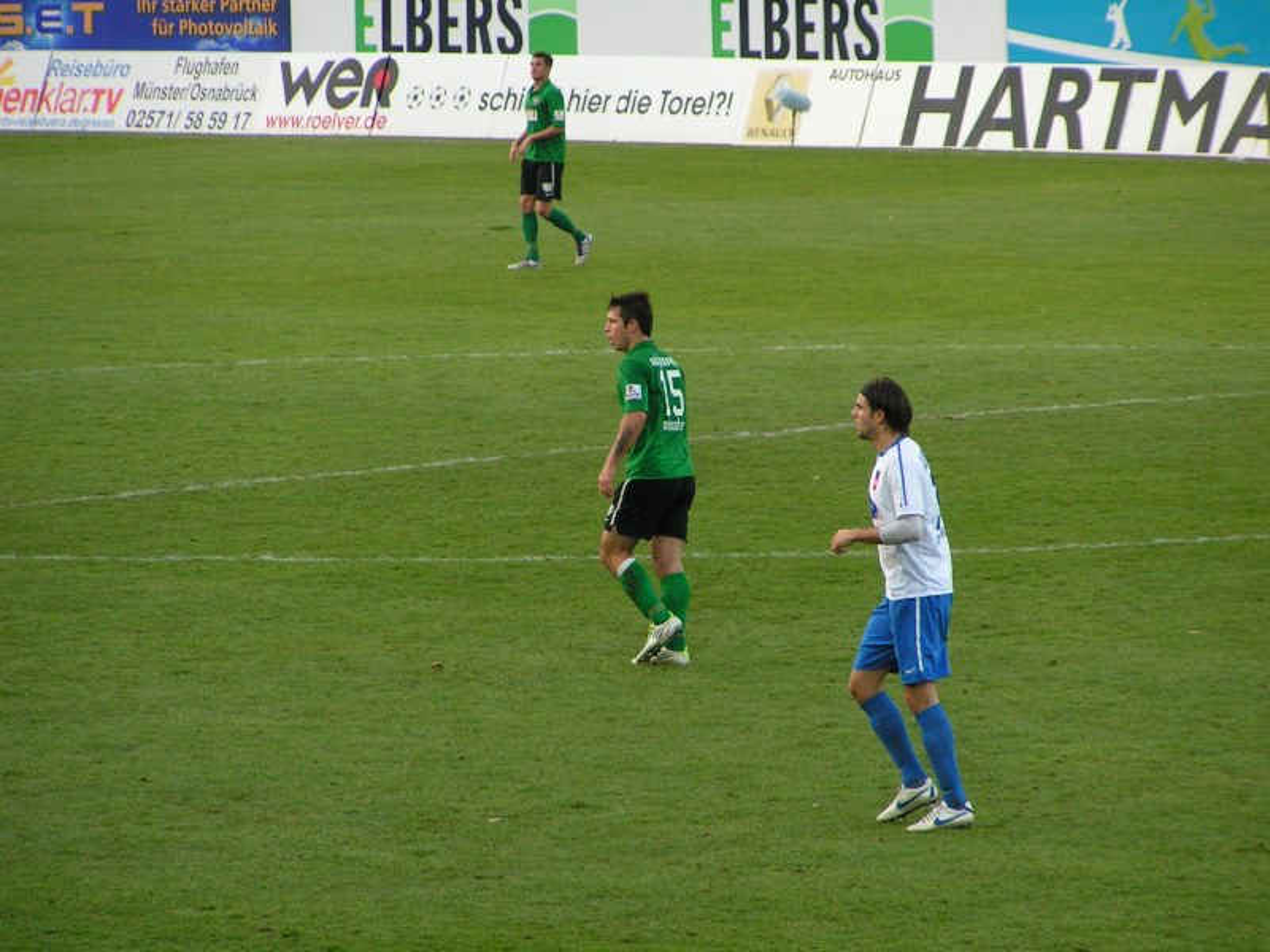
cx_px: 635
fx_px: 10896
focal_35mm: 297
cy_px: 476
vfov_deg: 5.0
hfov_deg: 6.7
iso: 125
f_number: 3.5
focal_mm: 45.4
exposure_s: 1/320
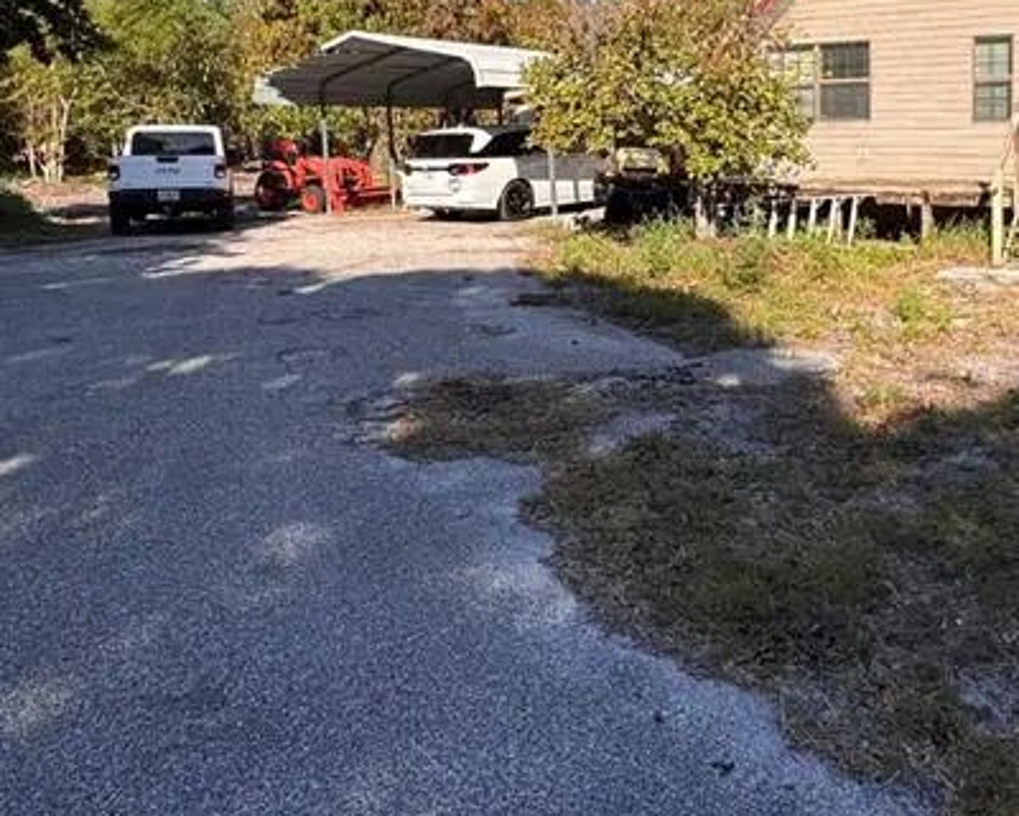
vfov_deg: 40.7
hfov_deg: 50.5
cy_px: 176
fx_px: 1056
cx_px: 693
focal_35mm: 35
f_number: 2.2
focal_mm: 2.22
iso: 40
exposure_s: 1/1567
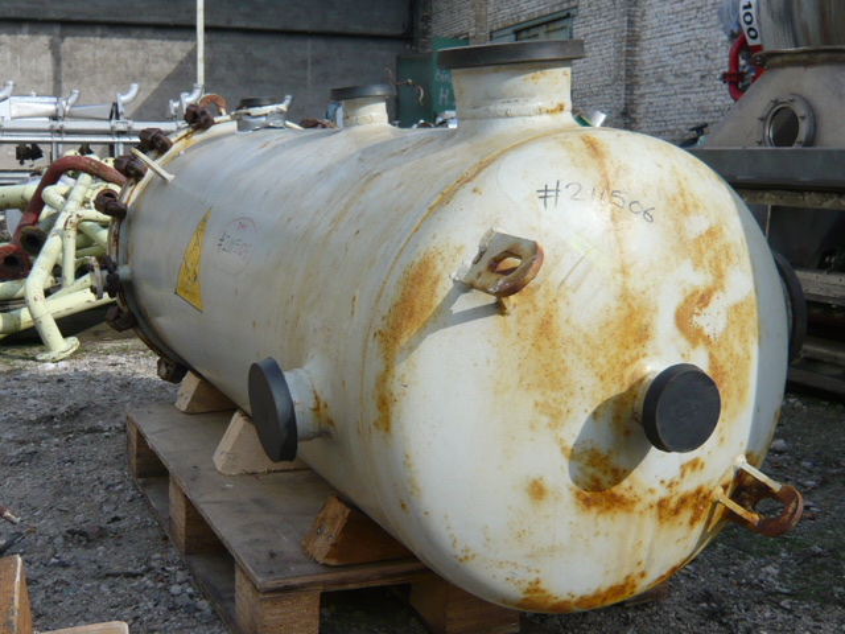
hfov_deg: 44.8
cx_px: 422
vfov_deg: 34.3
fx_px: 1025
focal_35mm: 42
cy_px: 317
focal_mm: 4.6
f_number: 2.8
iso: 100
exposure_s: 1/640
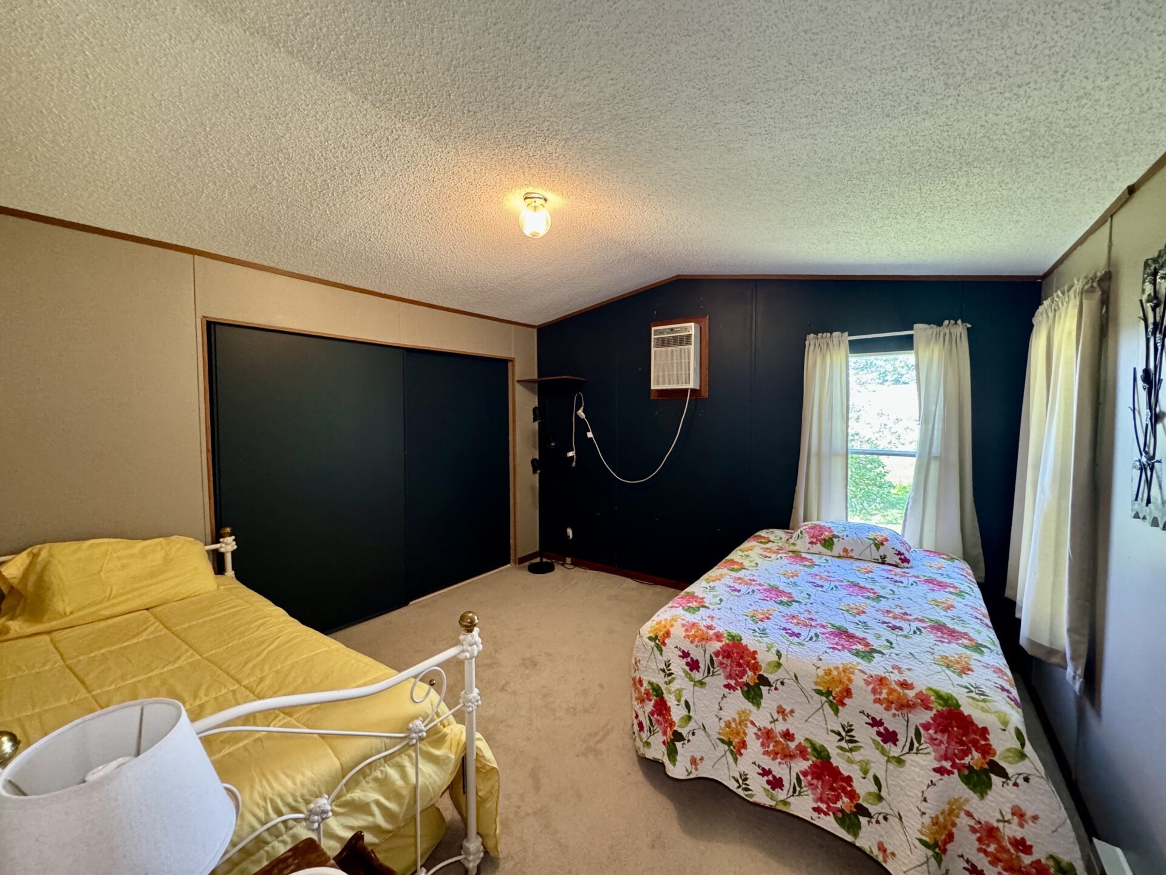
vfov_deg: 85.7
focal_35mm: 14
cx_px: 583
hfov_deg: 102.1
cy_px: 438
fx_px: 472
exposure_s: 1/60
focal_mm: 2.22
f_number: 2.2
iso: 500
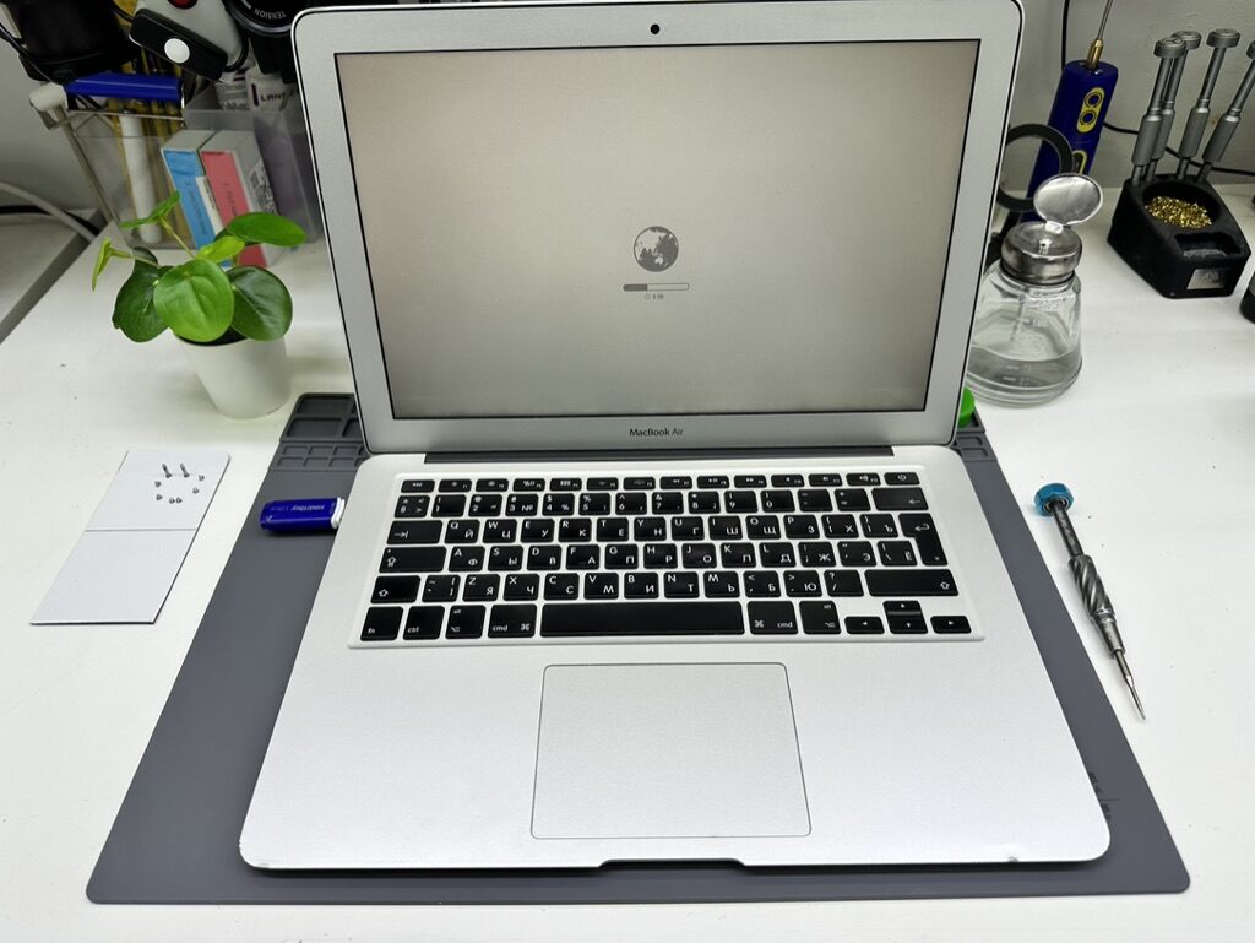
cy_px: 472
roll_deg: +3.3
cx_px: 628
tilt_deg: -42.1
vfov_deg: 56.9
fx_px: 871
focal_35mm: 24
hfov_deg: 71.6
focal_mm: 6.86
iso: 80
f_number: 1.78
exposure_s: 1/349
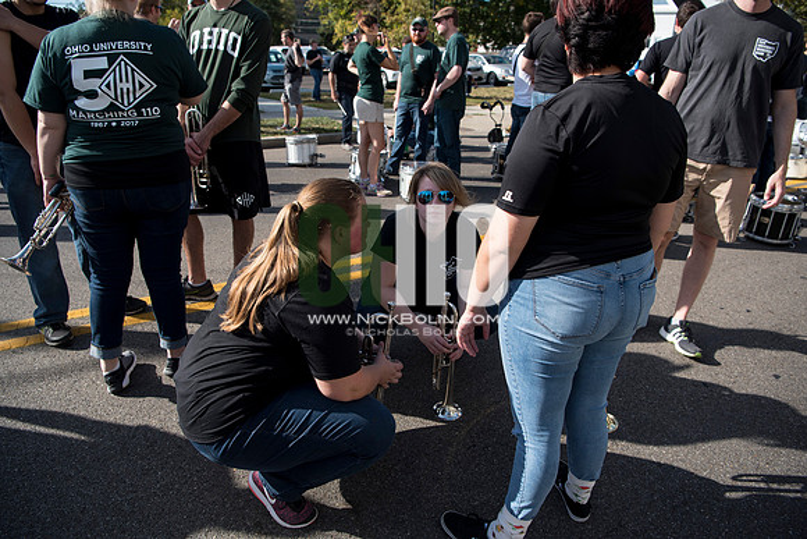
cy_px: 270
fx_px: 538
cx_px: 404
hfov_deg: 73.7
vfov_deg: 53.2
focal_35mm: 24
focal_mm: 24
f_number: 4.5
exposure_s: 1/1250
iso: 250
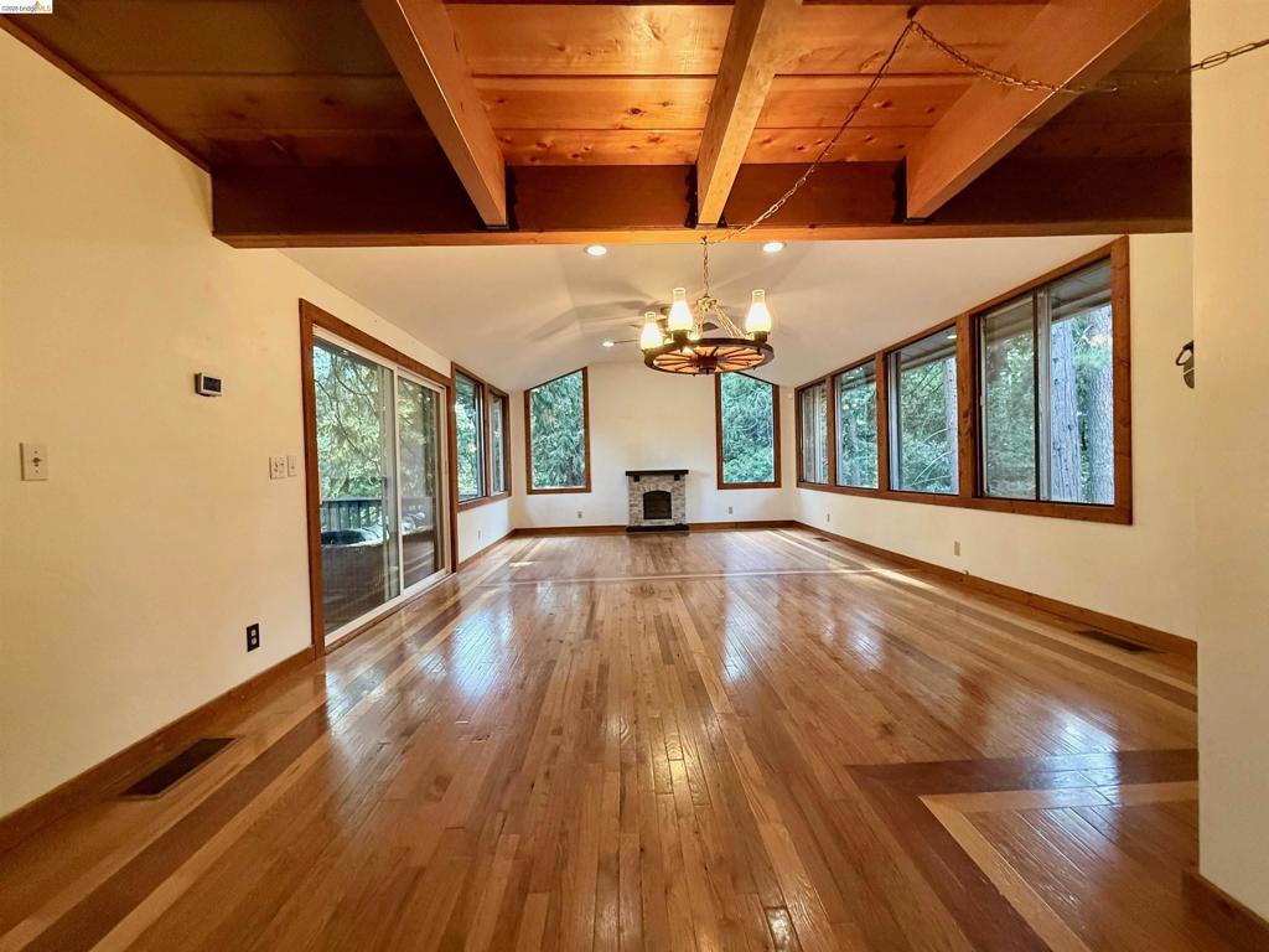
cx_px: 634
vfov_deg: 85.7
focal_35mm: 14
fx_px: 513
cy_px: 476
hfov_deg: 102.1
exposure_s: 1/120
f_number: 2.2
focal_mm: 2.22
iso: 640
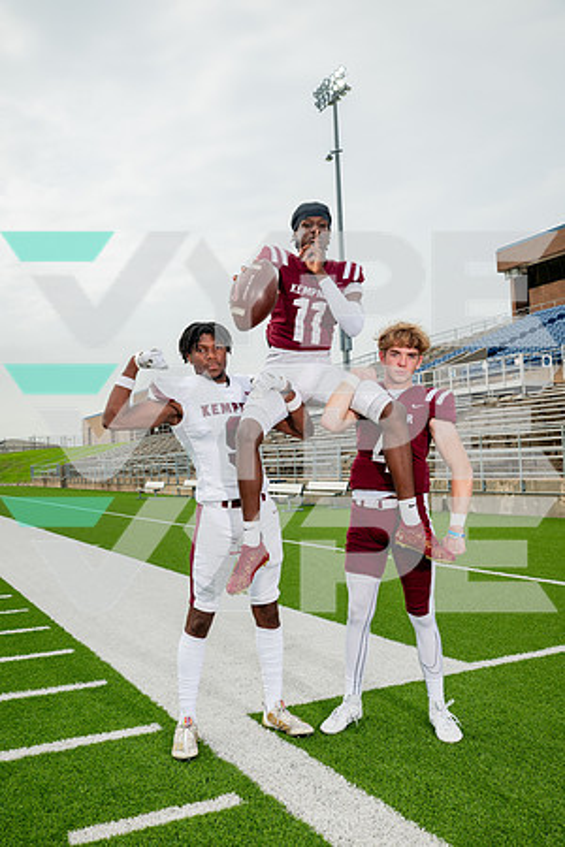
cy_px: 424
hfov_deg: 38.9
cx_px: 282
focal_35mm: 34
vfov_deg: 55.8
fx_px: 800
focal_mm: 34
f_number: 7.1
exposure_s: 1/320
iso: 125
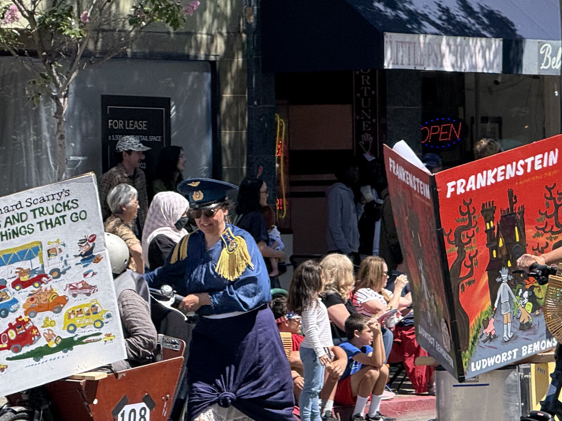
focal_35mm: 237
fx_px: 3847
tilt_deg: -2.4
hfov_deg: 8.3
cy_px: 353
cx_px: 419
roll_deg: +0.7
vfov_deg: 6.3
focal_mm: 15.66
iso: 64
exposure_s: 1/1206
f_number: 2.8
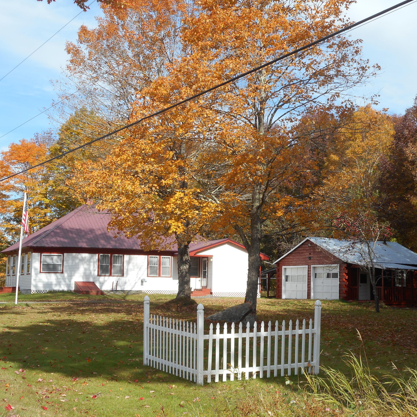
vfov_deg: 28.2
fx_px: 831
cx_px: 256
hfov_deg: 28.1
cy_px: 208
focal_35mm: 61
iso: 80
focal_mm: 9.1
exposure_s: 1/320
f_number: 4.9
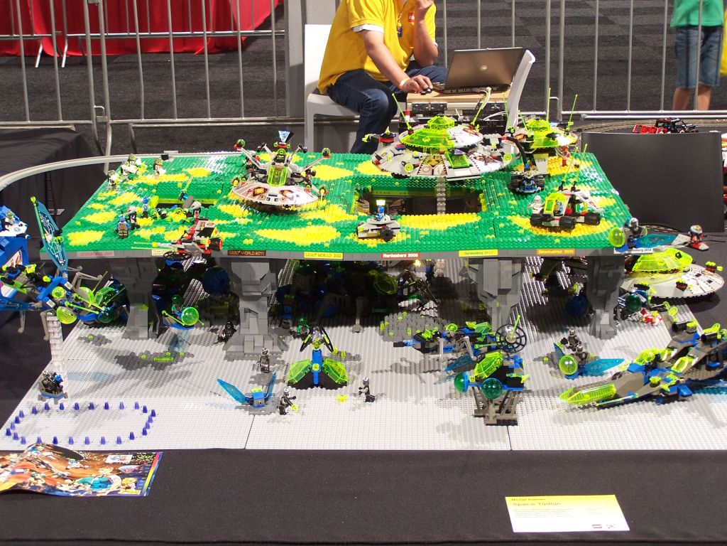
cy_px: 273
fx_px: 1407
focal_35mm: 67
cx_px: 364
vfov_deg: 21.9
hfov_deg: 29.0
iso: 80
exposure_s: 1/2
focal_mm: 11.1
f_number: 3.2
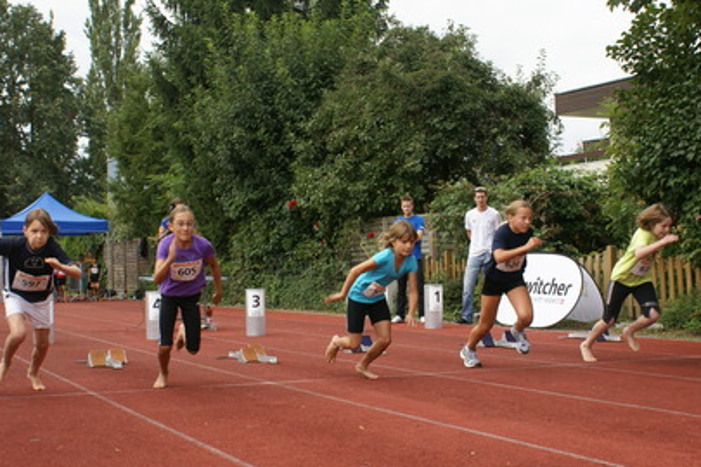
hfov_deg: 35.6
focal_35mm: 56
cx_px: 358
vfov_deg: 24.2
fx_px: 1090
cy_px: 266
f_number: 6.3
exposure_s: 1/200
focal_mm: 28
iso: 100
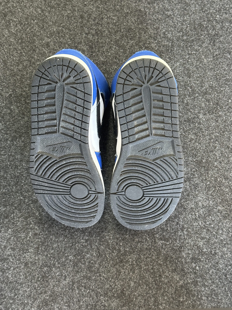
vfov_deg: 39.7
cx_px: 116
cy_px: 155
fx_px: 429
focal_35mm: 48
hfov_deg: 30.3
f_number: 1.78
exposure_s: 1/33
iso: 500
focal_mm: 6.86
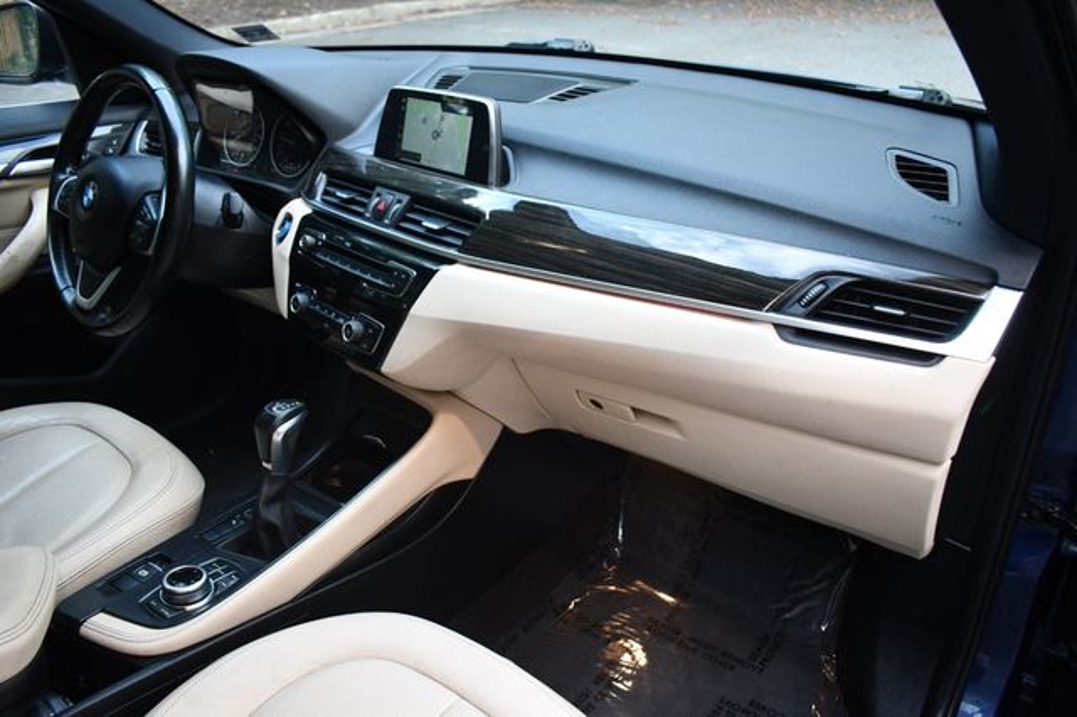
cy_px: 358
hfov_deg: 67.4
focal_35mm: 27
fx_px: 807
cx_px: 538
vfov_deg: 47.9
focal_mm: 18
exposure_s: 1/125
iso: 900
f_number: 3.5
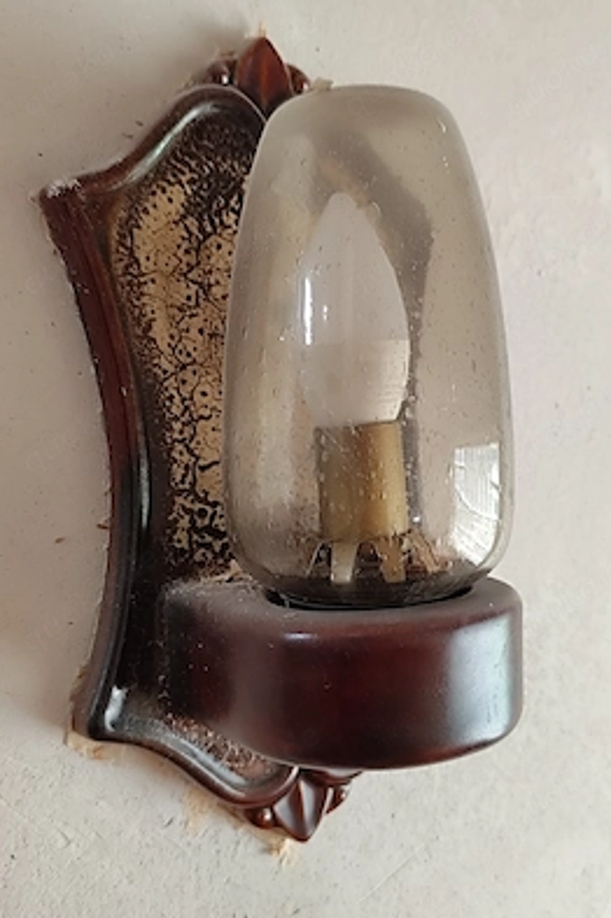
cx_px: 336
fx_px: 944
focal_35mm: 37
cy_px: 457
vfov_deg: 51.9
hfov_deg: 35.9
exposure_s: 1/25
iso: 1600
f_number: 1.65
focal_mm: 6.14
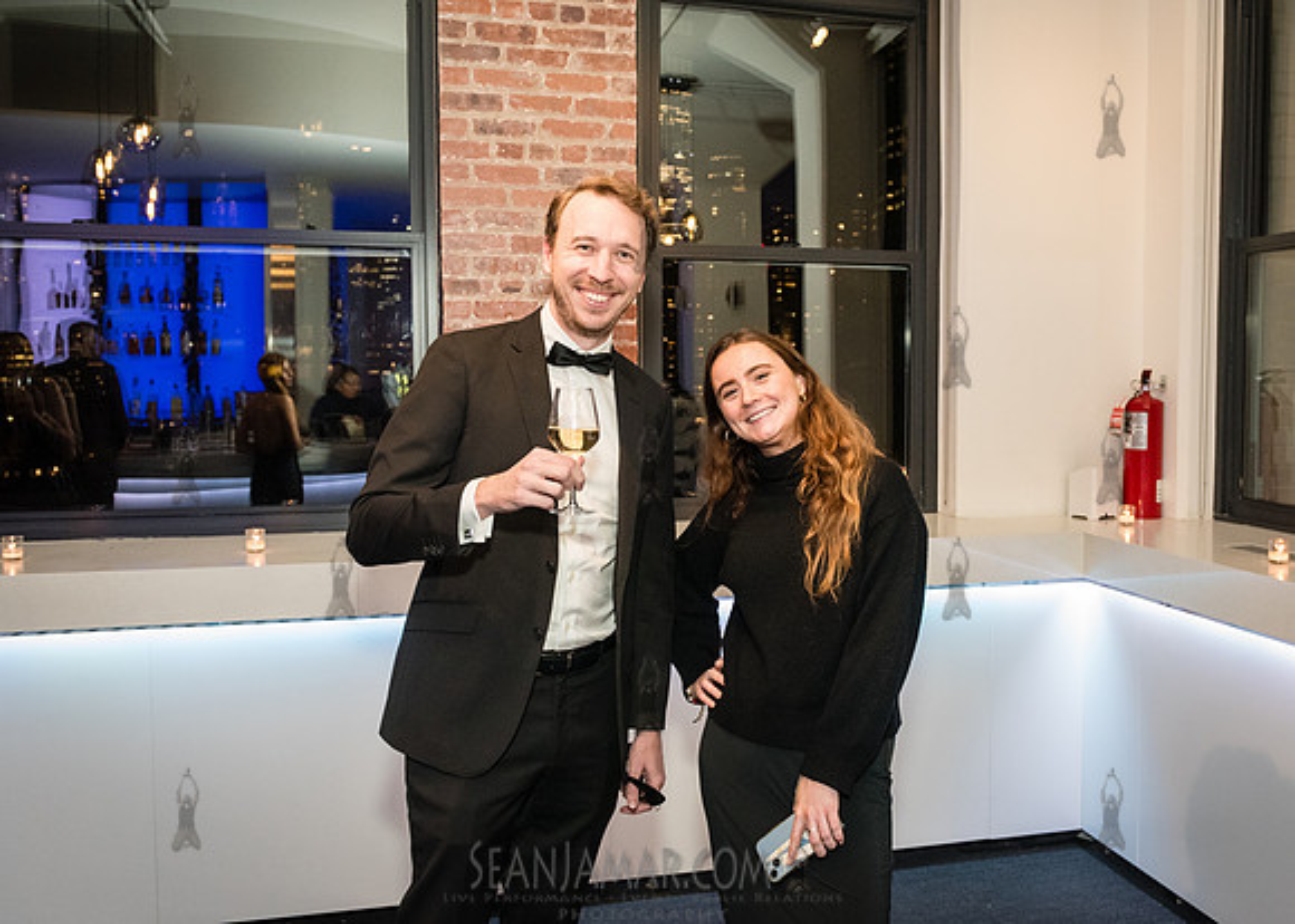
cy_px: 448
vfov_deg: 42.3
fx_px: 1194
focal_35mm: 32
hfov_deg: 56.7
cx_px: 749
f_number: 4.5
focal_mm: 27
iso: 4000
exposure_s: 1/160
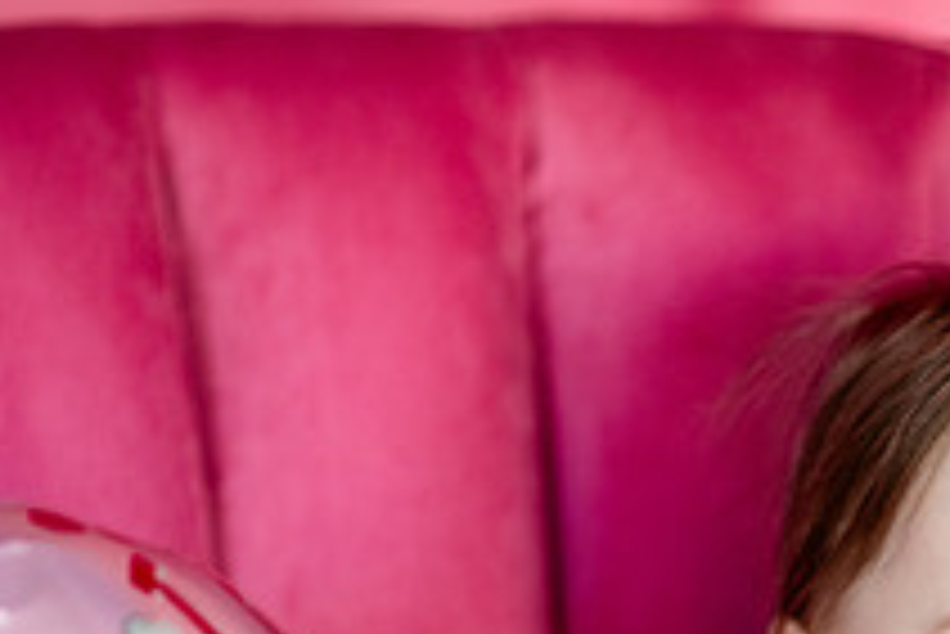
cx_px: 1081
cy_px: 848
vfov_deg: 5.8
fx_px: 6179
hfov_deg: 8.7
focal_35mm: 234
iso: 500
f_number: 2
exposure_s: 1/160
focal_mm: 85
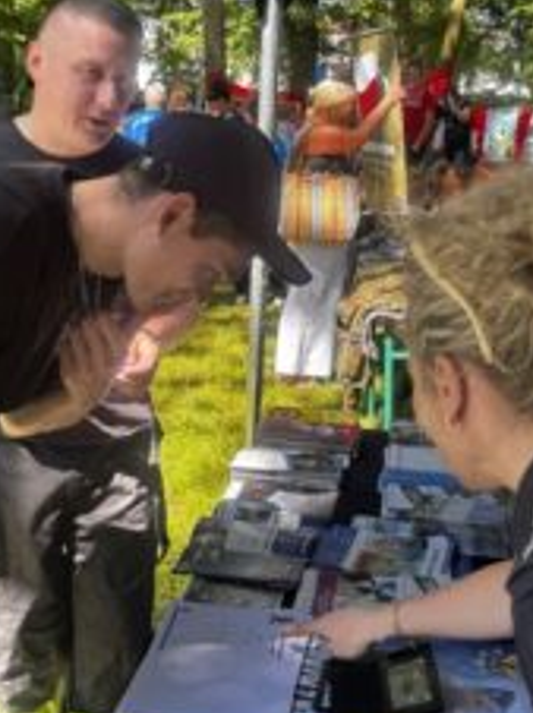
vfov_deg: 37.5
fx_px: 1049
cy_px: 398
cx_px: 173
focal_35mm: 51
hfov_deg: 28.3
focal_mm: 6.76
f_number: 1.78
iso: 80
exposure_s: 1/387
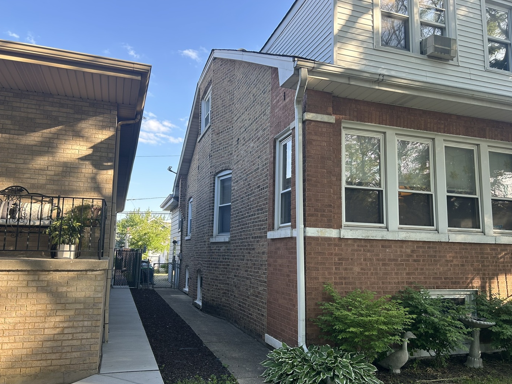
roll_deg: -0.9
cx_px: 252
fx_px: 399
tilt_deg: +9.7
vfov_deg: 51.3
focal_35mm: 27
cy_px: 197
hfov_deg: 65.3
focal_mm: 5.7
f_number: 1.5
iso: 50
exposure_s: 1/502
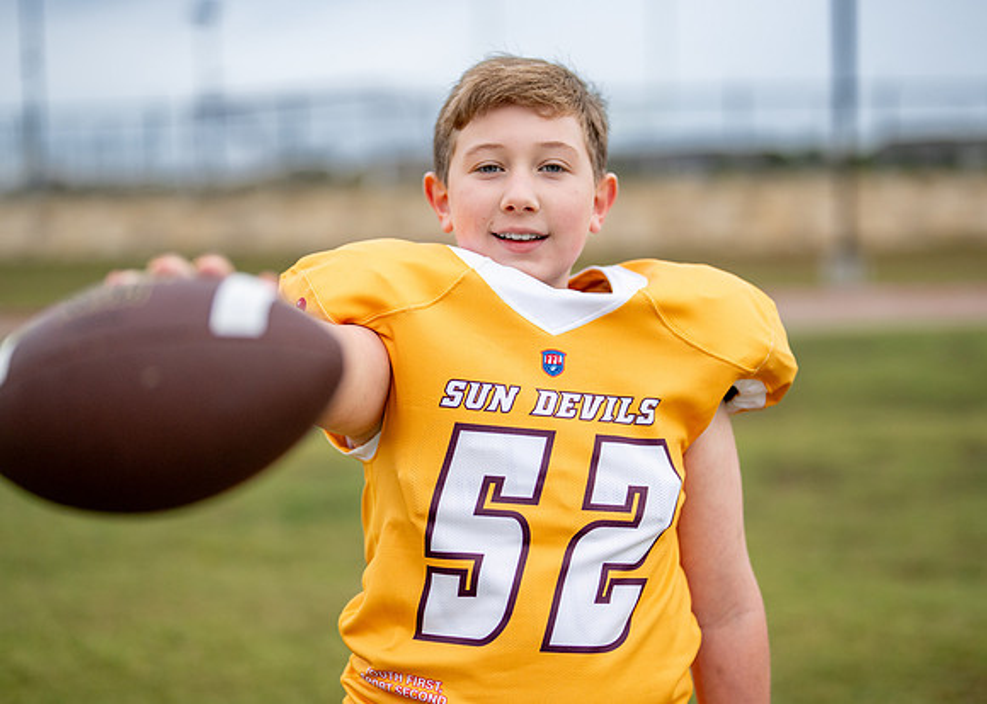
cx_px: 514
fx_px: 1755
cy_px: 348
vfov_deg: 22.7
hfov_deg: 31.4
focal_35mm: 63
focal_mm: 50
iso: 320
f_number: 1.2
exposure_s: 1/2000
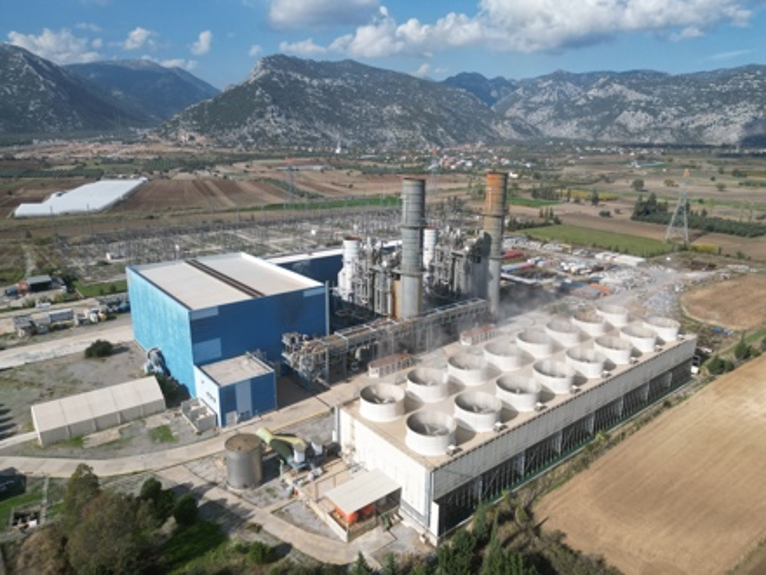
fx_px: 531
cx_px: 383
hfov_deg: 71.6
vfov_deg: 56.8
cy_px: 288
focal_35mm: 24
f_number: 1.7
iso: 130
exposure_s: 1/4000
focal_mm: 6.72
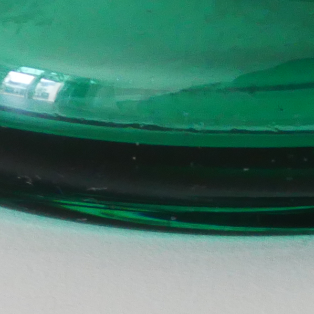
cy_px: -260
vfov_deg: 9.0
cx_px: 305
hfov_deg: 9.4
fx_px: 1899
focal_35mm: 185
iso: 800
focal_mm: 15
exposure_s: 1/13
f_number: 11
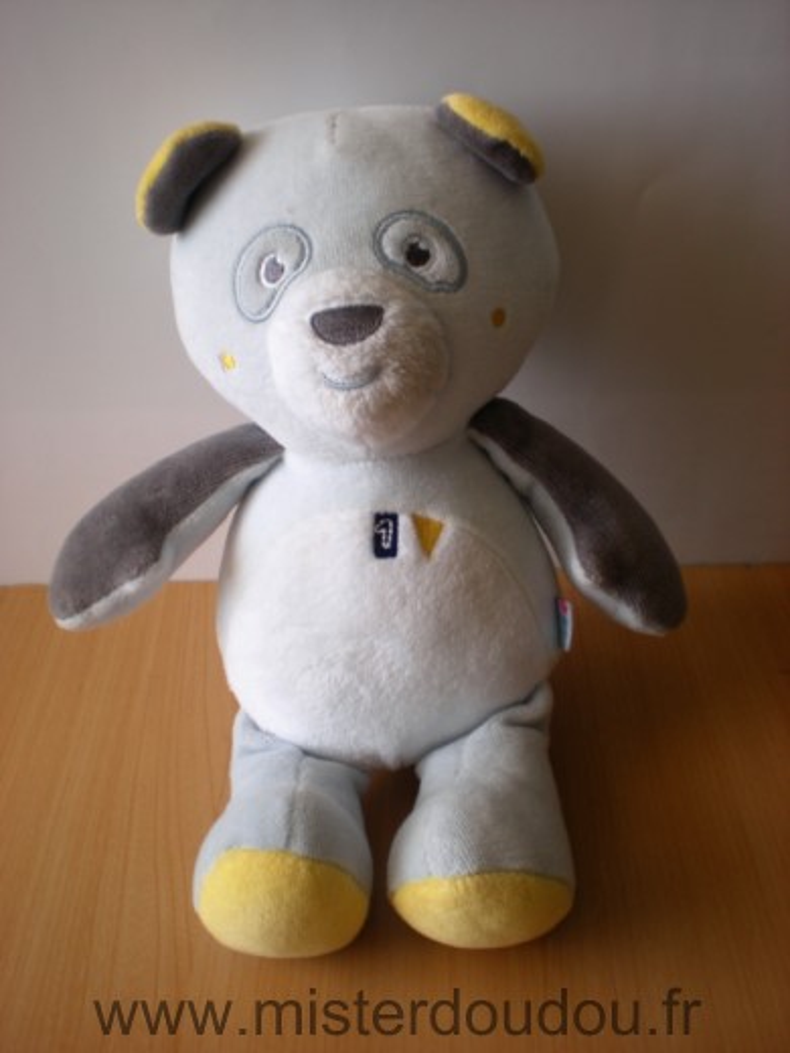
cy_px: 526
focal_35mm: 38
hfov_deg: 37.7
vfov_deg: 49.0
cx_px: 395
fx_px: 1156
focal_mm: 6.3
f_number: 3.1
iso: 64
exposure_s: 1/60
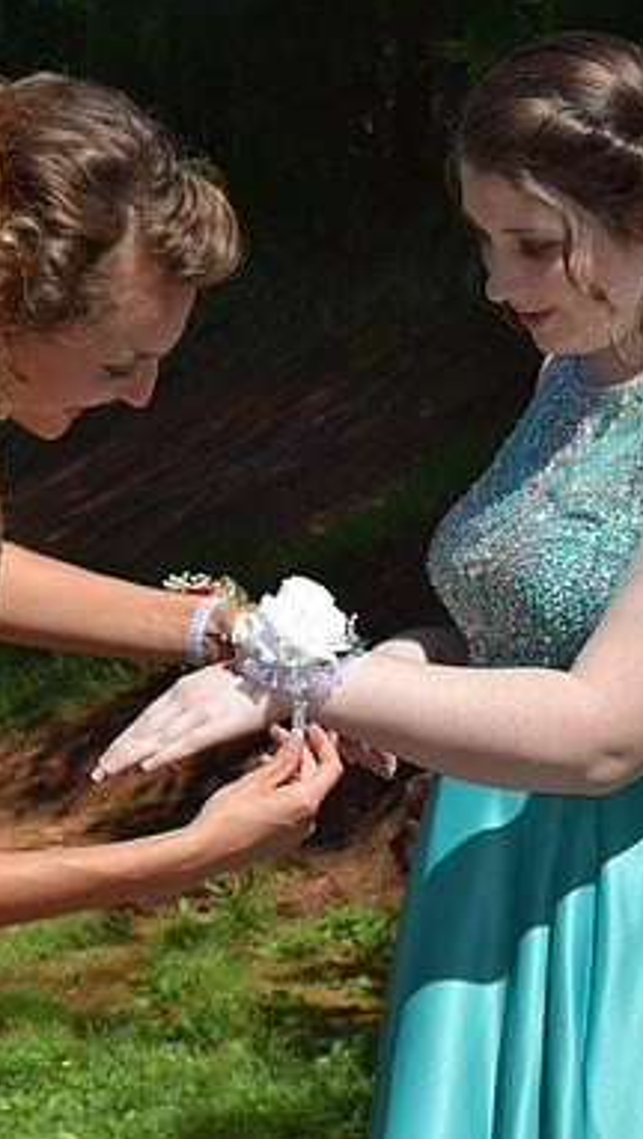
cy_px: 567
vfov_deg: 16.4
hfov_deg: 9.3
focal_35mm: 131
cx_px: 283
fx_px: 3957
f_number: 11
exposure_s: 1/200
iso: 100
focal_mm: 55
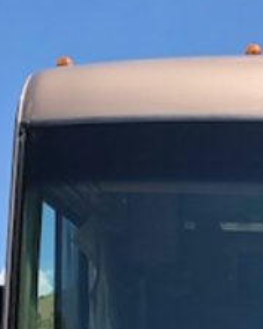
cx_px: 377
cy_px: 429
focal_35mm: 99
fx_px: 963
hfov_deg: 14.6
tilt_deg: -0.1
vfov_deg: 18.1
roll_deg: +3.3
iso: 20
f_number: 1.8
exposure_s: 1/1000
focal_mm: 3.99
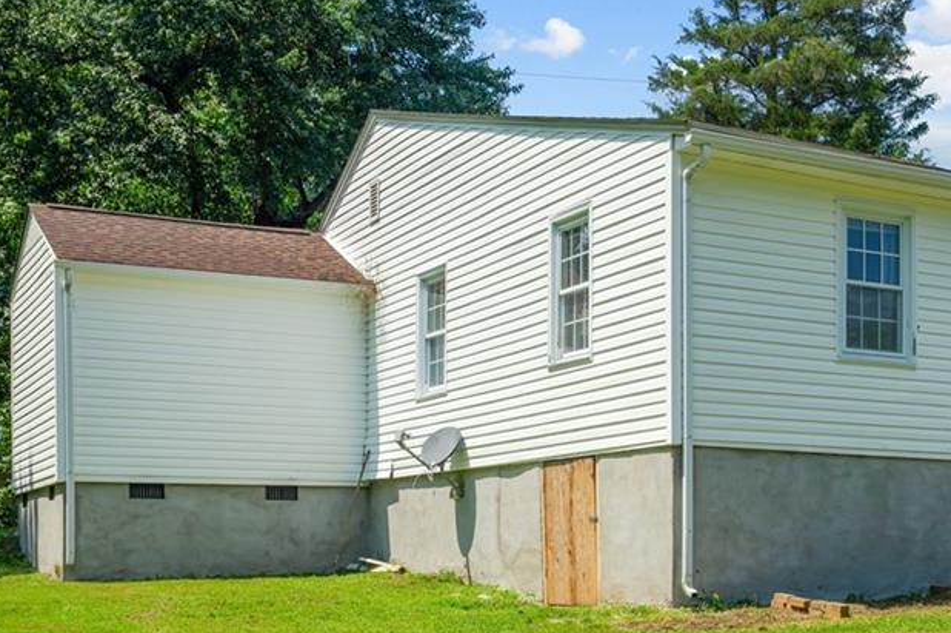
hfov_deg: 33.8
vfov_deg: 23.3
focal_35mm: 58
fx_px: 1531
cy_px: 347
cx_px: 706
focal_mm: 35
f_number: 9
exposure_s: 1/250
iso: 125
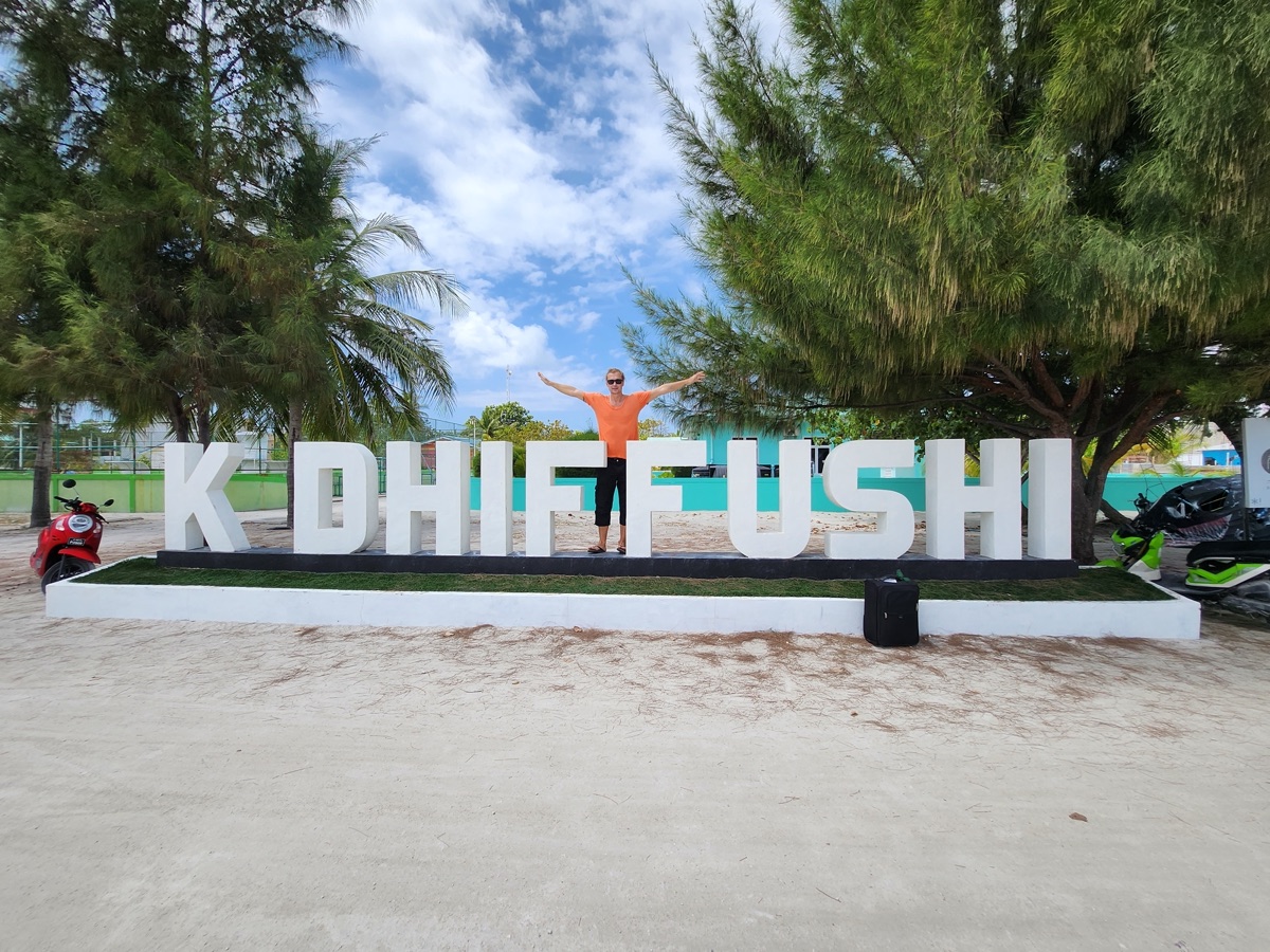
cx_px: 635
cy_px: 476
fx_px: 477
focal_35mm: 13
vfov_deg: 89.9
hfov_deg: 106.2
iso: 32
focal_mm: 1.7
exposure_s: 1/1252
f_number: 2.2
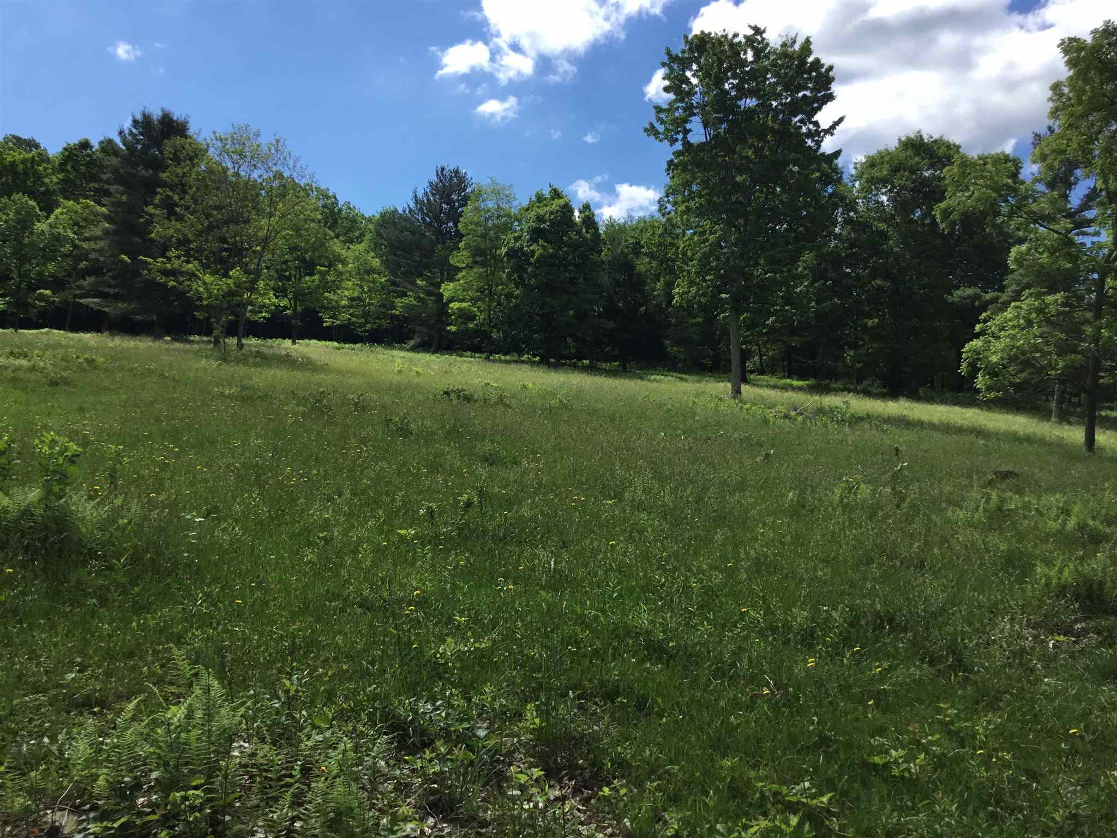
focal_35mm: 31
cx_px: 558
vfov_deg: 45.4
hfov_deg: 58.4
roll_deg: -2.4
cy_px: 419
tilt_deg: -0.2
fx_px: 1000
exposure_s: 1/1164
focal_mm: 3.3
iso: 25
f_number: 2.4
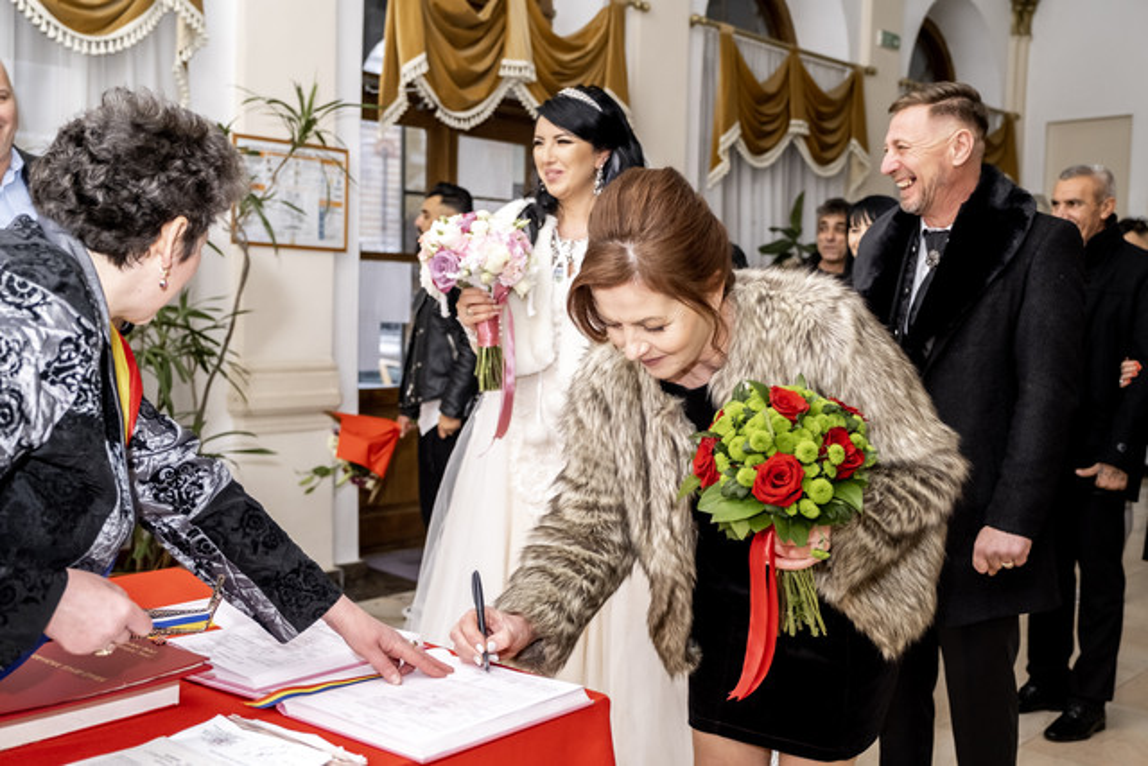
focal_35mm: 39
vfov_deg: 34.2
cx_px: 574
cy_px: 383
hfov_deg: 49.5
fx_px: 1244
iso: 1000
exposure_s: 1/160
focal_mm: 25.7
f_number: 2.8
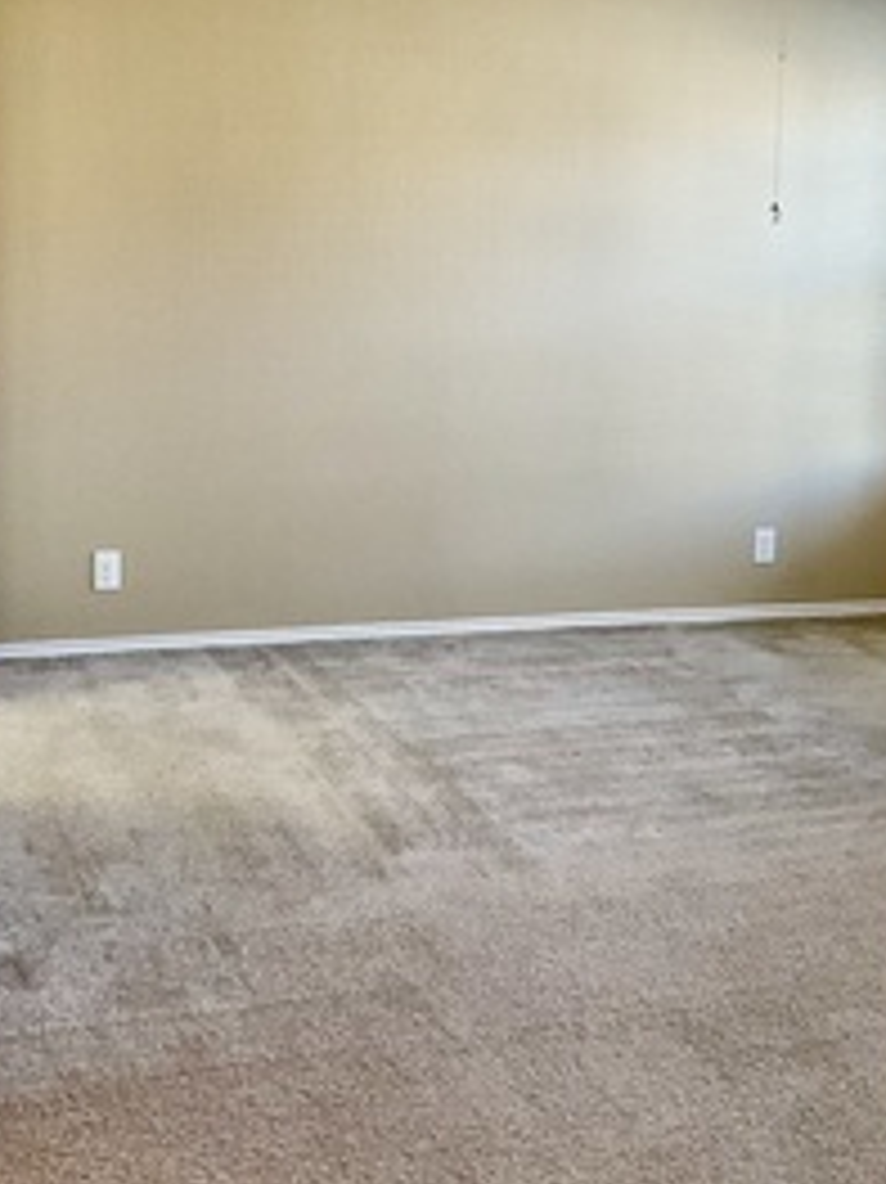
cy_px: 396
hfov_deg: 27.5
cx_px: 454
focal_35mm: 53
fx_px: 1810
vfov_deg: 35.8
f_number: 1.8
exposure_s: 1/60
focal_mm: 3
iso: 100
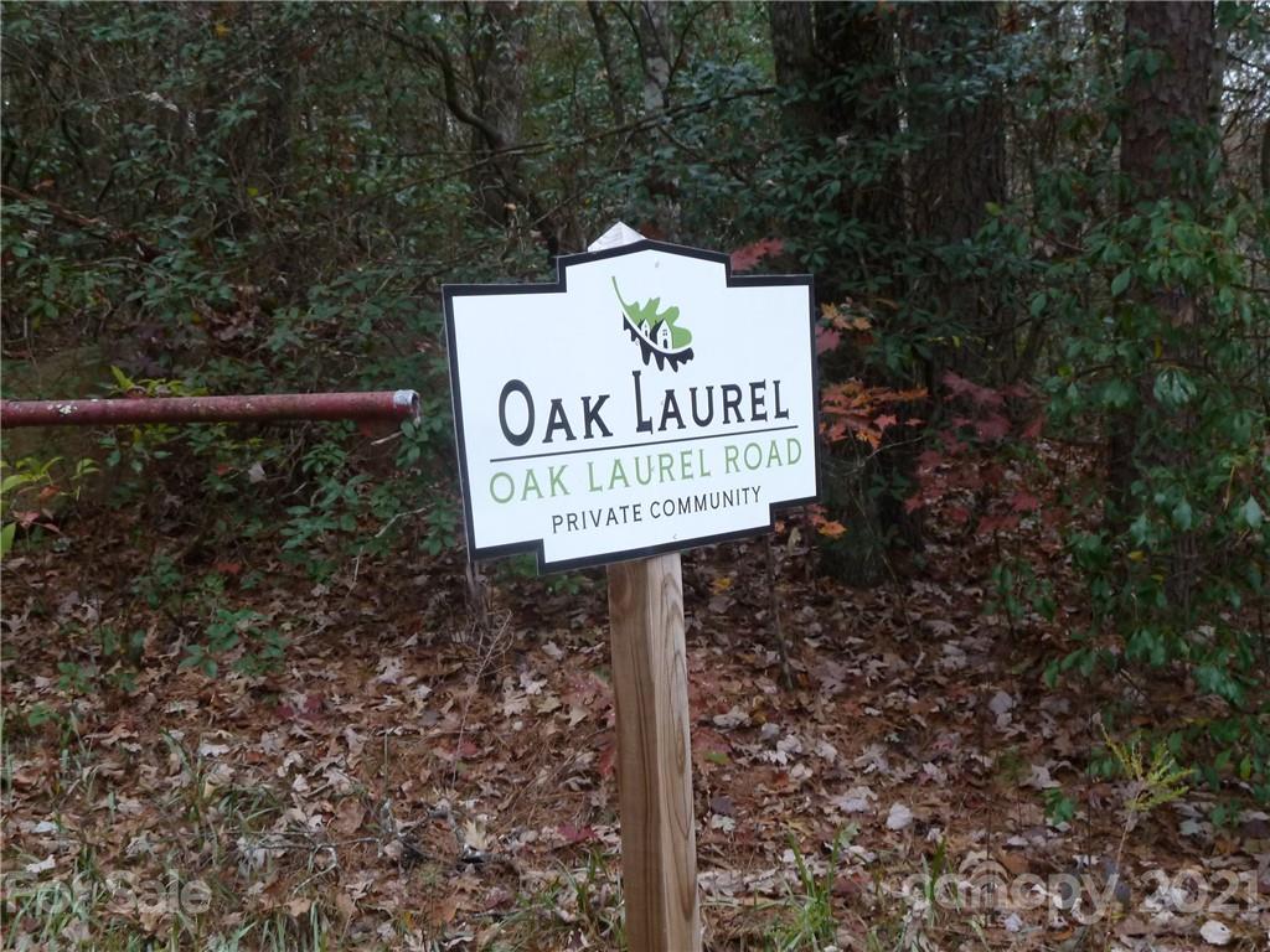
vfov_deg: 23.3
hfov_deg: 30.7
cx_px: 635
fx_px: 2311
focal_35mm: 63
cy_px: 476
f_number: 4
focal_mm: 10.3
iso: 200
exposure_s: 1/40
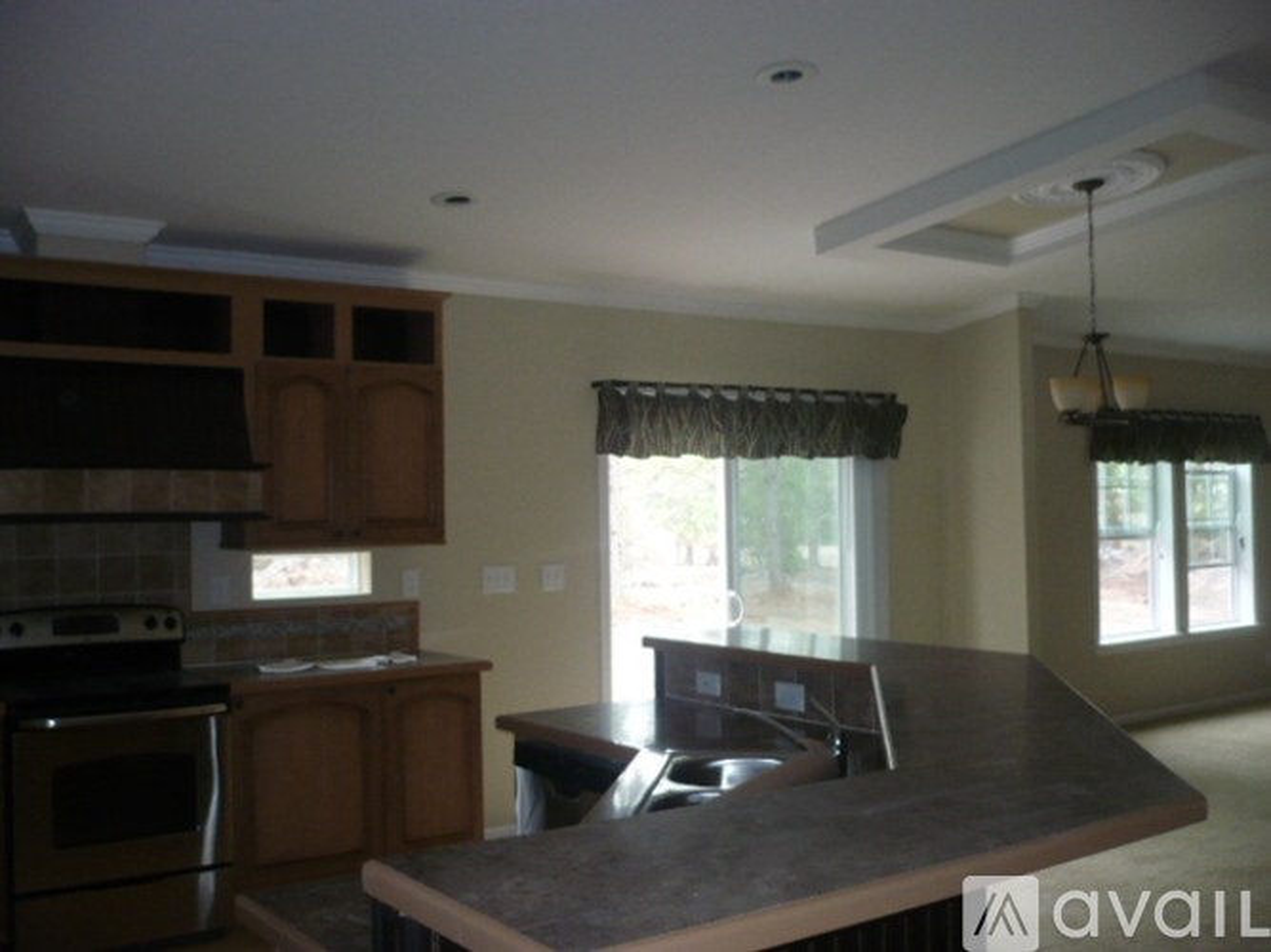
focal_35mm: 35
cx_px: 636
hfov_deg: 52.6
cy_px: 476
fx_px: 1285
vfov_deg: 40.7
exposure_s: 1/30
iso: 160
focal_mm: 5.8
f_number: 2.8
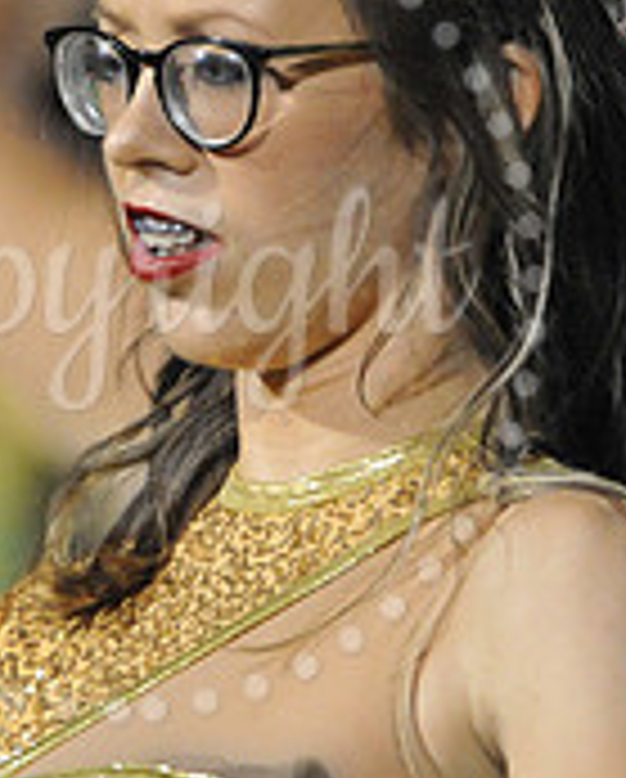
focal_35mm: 1569
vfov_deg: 1.2
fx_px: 36241
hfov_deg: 1.0
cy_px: 288
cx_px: 117
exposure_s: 1/160
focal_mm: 500
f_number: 6.3
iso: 6400
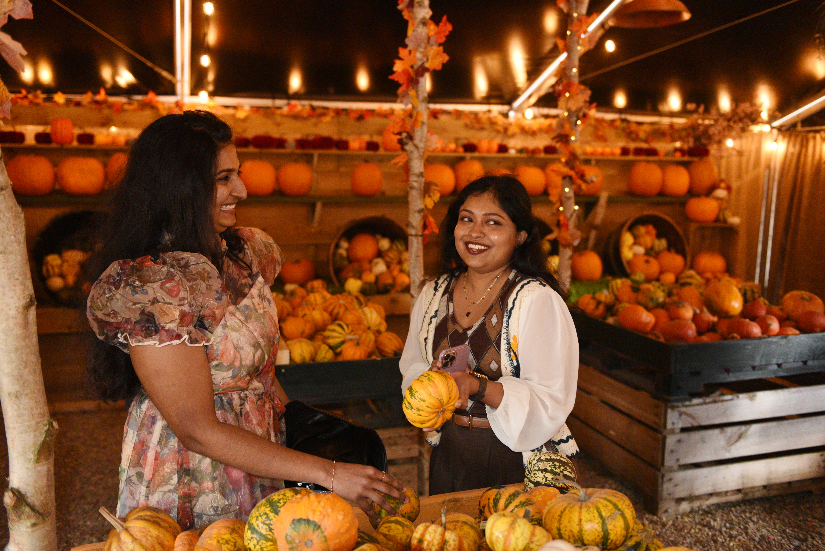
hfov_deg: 58.7
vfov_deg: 41.1
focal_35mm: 32
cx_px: 412
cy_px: 276
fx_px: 734
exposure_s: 1/100
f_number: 2.8
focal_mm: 32
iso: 2500
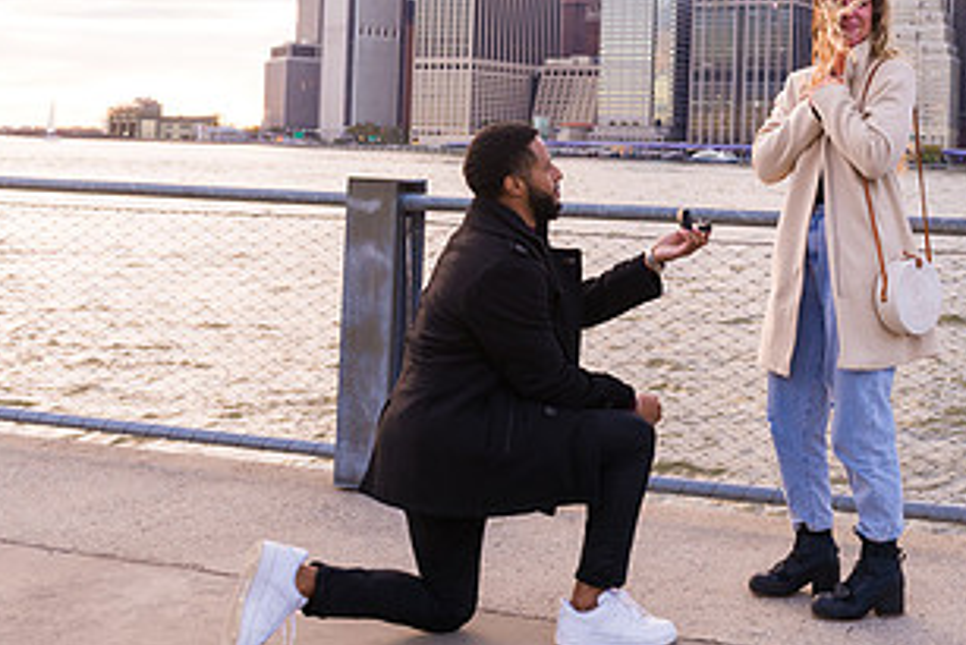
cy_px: 149
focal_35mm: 51
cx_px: 818
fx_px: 1369
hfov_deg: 37.0
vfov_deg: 26.1
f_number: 4
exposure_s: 1/200
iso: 250
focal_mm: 27
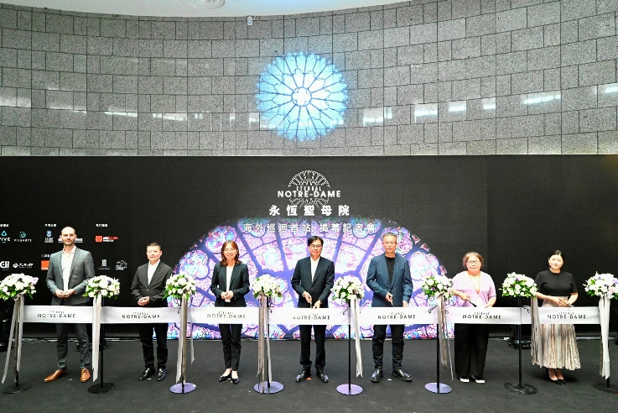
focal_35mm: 22
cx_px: 309
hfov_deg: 79.9
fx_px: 369
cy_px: 206
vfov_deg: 58.4
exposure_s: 1/100
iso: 6400
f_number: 6.3
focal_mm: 21.5
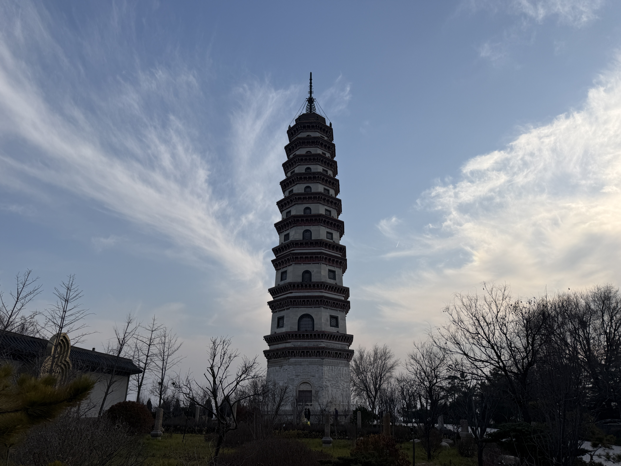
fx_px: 431
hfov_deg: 71.6
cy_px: 233
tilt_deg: +22.3
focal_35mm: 24
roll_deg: +0.3
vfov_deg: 56.8
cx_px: 310
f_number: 1.78
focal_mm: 6.76
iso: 80
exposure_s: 1/6711
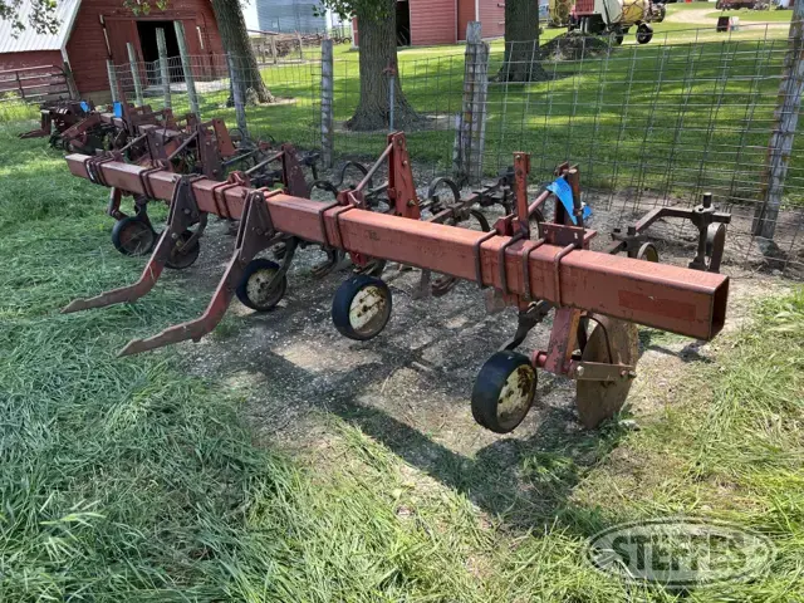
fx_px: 604
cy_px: 302
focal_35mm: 26
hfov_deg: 67.3
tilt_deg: -23.8
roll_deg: +3.7
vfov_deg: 53.1
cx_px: 402
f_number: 1.5
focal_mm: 5.7
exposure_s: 1/723
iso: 50
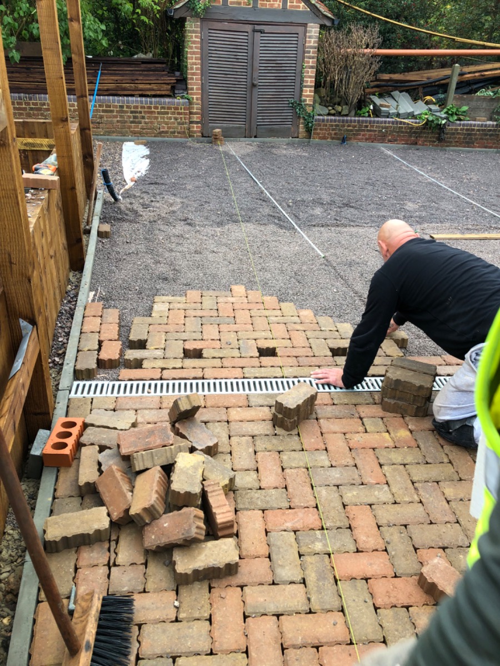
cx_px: 250
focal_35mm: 28
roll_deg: -3.3
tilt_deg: -30.0
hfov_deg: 49.7
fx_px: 539
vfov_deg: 63.4
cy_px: 333
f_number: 1.8
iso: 32
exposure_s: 1/120
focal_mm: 3.99
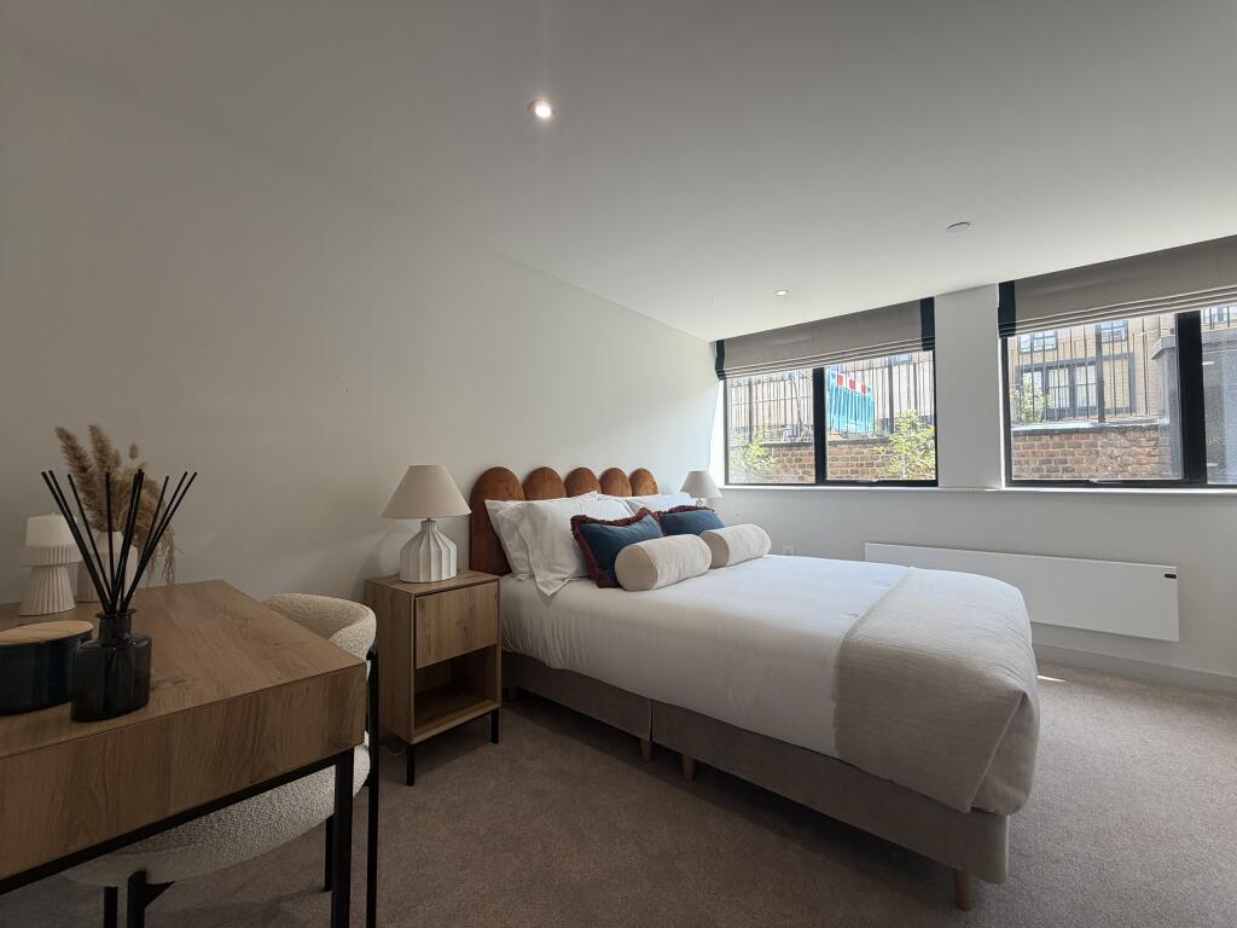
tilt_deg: +1.8
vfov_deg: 85.7
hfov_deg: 102.1
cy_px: 464
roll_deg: +0.5
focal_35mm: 14
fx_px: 500
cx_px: 618
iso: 40
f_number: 2.2
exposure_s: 1/154
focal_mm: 2.22
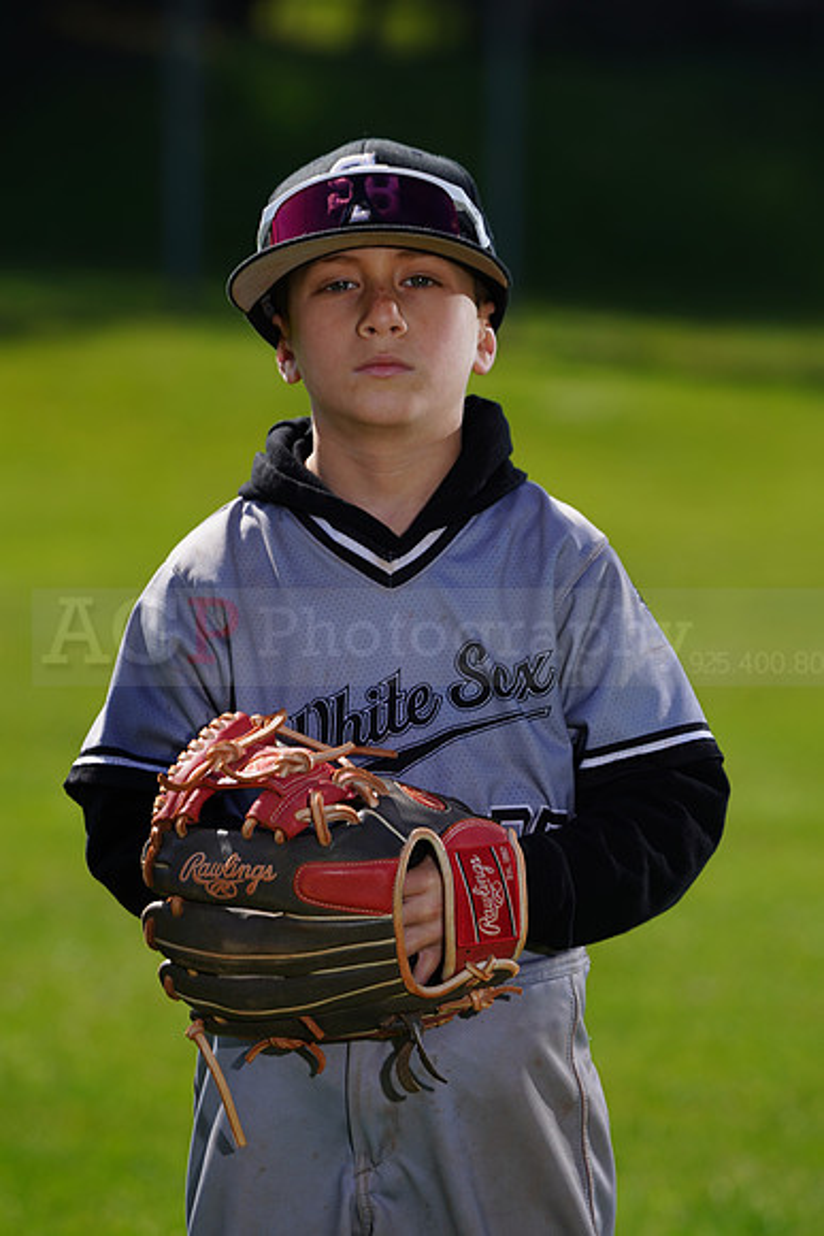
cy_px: 618
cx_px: 412
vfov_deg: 8.0
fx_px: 8783
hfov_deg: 5.4
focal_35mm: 256
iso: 100
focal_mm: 256
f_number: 8
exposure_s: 1/250
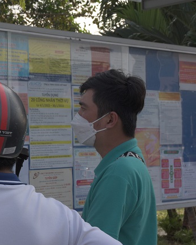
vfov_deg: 21.0
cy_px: 134
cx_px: -60
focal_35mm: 91
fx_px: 660
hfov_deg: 16.0
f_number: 5.6
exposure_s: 1/1000
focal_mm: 29
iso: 500
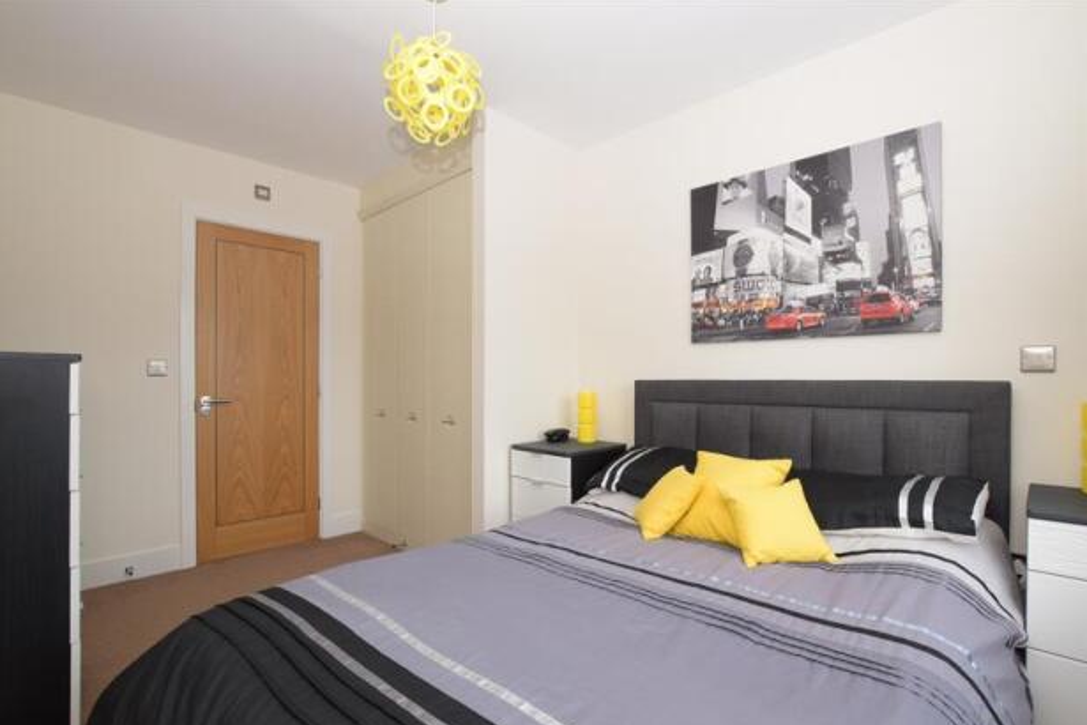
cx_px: 564
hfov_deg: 96.7
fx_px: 483
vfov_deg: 73.7
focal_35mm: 16
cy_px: 383
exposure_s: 1/30
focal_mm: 10
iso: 500
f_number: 8
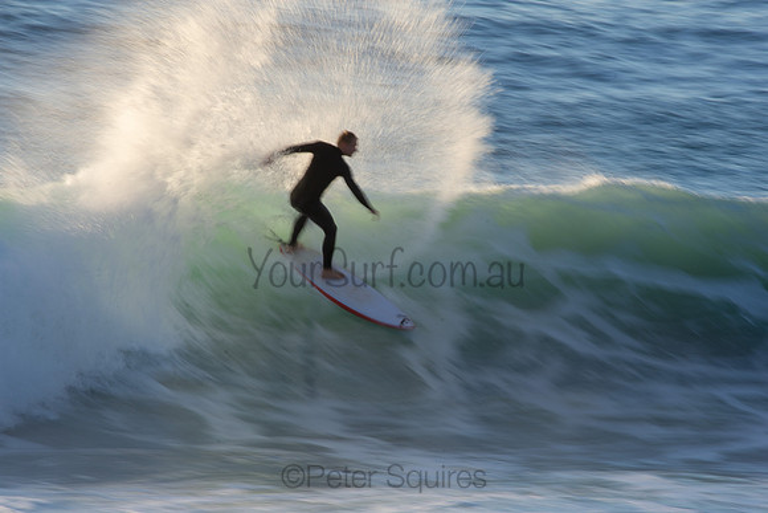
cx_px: 384
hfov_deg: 2.7
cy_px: 256
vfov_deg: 1.8
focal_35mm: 750
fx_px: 16003
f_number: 20
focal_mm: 500
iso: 100
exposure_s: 1/25
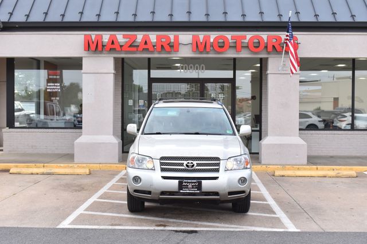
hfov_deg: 41.1
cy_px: 122
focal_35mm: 48
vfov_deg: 28.0
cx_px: 184
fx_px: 489
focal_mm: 32
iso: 400
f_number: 8
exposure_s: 1/160
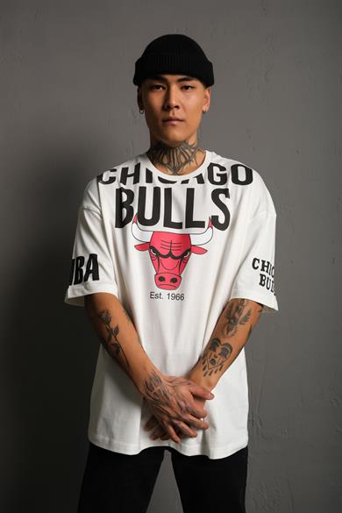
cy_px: 256
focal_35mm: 33
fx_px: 470
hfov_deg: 40.0
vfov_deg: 57.2
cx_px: 171
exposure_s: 1/160
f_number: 5
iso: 160
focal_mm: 22.3
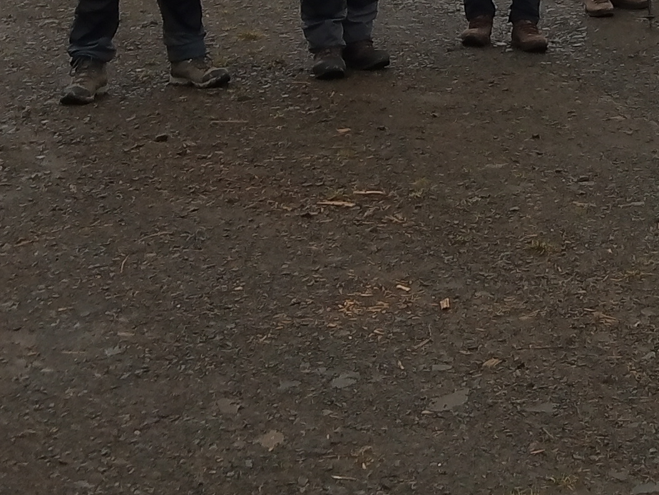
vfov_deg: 16.5
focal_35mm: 79
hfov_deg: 23.9
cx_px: 610
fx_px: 1504
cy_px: -304
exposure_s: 1/390
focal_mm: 3.54
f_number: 2
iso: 113
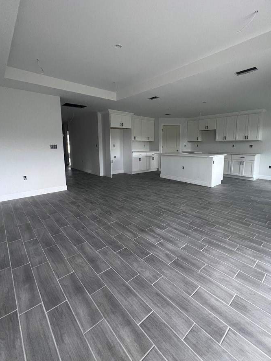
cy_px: 168
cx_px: 149
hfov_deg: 81.6
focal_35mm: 15
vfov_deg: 98.0
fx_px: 156
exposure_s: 1/91
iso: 250
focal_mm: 1.57
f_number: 1.8
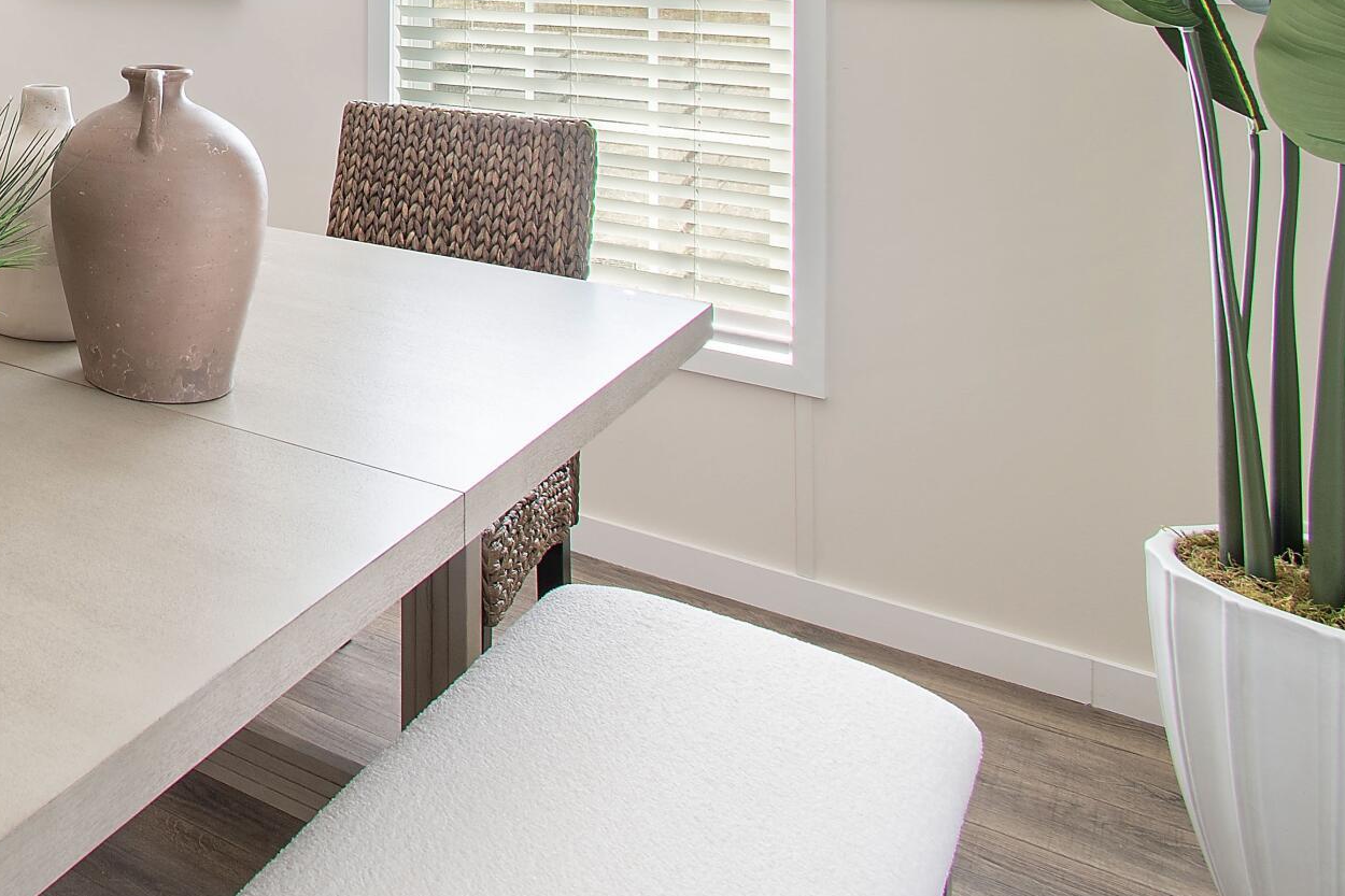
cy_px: -103
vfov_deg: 32.2
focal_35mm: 36
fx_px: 1345
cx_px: -206
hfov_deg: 40.4
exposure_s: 1/4
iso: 100
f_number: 8
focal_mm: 10
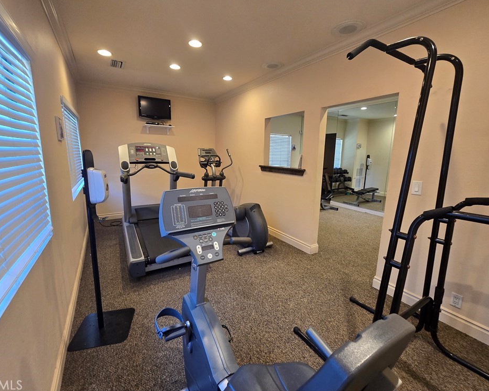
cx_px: 243
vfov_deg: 87.9
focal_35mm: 14
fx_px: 203
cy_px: 190
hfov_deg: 100.7
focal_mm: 2.2
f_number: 2.2
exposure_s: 1/60
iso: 250
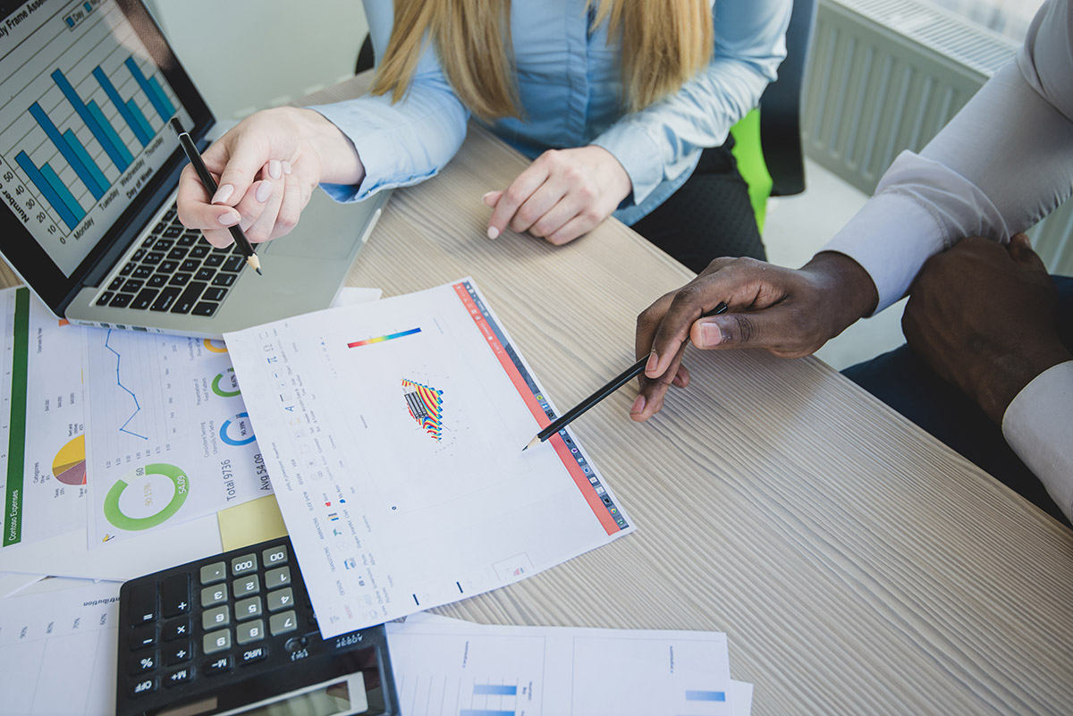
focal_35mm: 32
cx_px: 536
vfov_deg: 41.1
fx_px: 954
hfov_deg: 58.7
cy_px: 358
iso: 250
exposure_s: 1/50
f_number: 4
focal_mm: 32
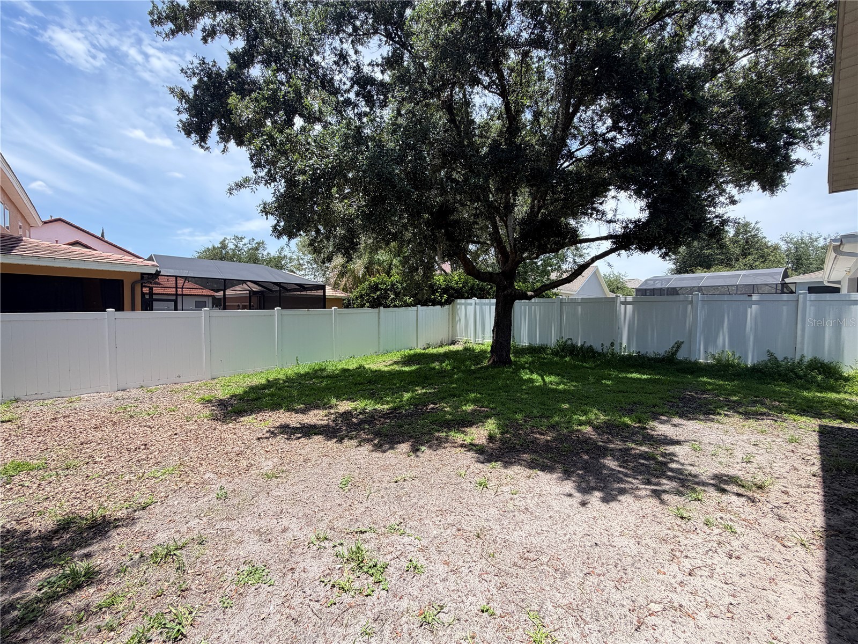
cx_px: 429
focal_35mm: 14
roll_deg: -1.1
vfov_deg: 85.7
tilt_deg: -0.7
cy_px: 322
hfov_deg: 102.1
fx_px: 347
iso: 40
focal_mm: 2.22
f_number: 2.2
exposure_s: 1/549
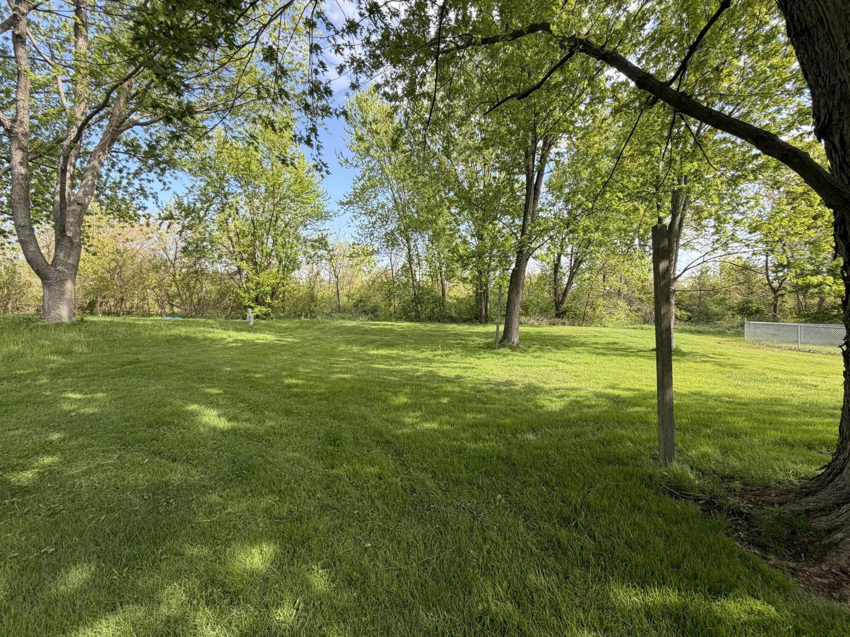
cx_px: 425
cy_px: 318
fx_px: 344
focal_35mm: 14
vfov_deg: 85.7
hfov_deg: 102.1
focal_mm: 2.22
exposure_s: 1/395
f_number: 2.2
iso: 50
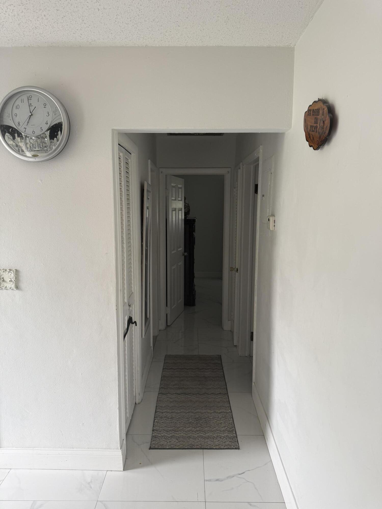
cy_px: 254
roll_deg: +2.2
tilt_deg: -7.8
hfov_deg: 56.8
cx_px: 191
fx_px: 353
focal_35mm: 24
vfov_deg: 71.6
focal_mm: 6.76
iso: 125
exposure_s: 1/121
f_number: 1.78
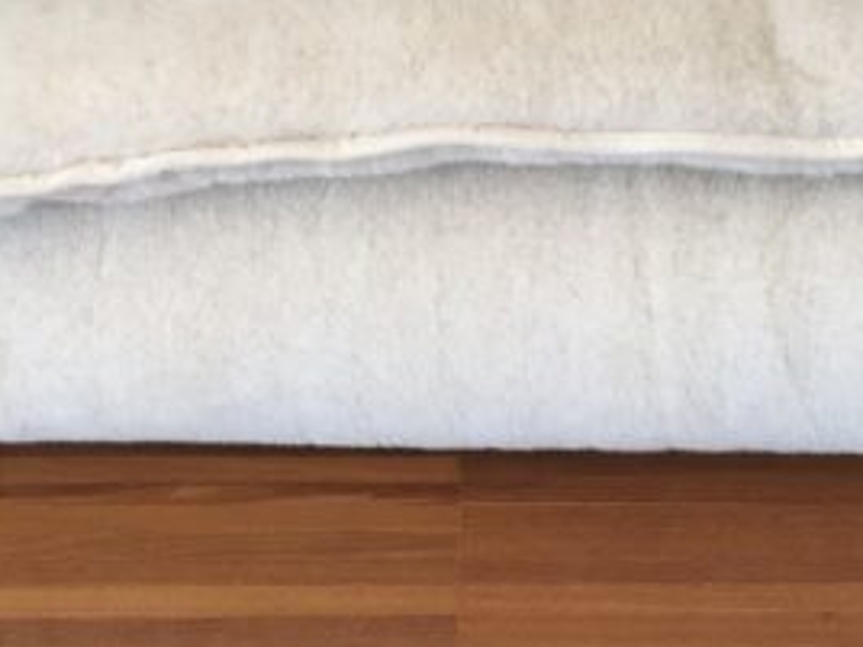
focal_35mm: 65
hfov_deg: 29.7
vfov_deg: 22.4
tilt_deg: -36.3
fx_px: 1620
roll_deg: -1.4
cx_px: 544
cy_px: 177
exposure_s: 1/33
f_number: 2.2
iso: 32
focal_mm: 4.15
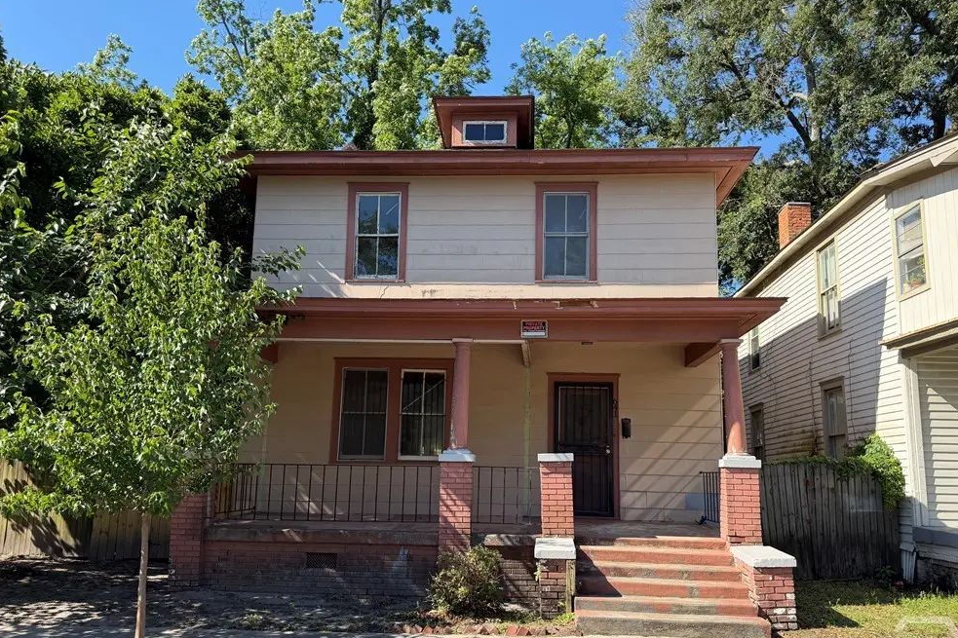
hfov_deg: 69.4
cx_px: 488
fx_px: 692
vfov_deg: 49.4
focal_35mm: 26
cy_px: 357
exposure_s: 1/1949
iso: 100
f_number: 1.78
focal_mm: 6.76
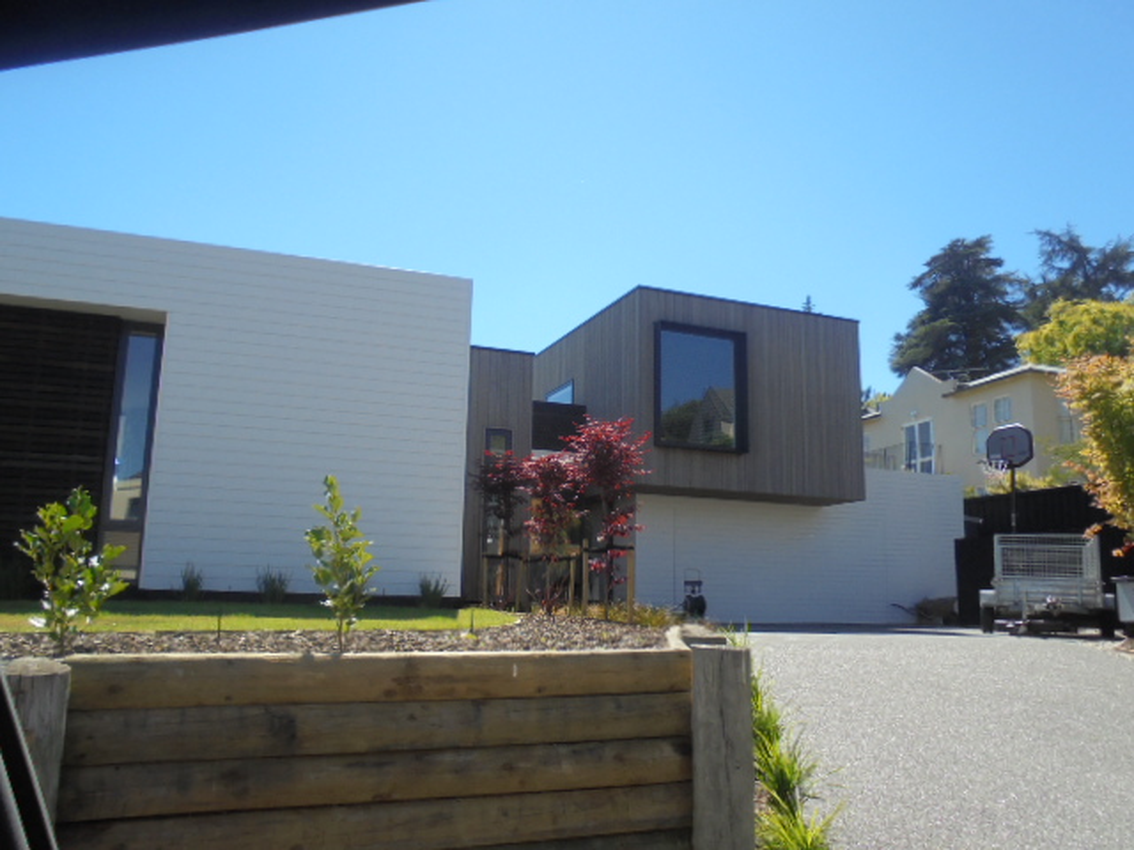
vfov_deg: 48.2
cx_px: 567
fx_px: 950
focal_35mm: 29
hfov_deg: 61.7
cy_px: 425
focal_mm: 5.3
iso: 100
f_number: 3.7
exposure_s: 1/800
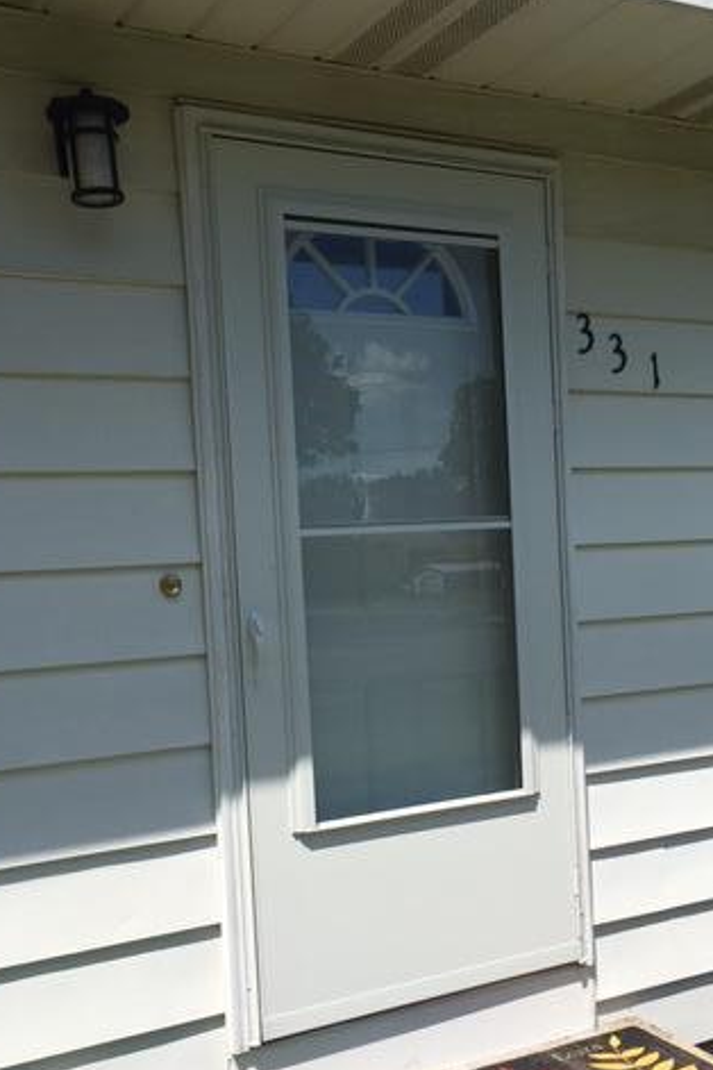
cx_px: 404
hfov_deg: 32.6
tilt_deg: -2.0
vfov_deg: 47.3
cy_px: 607
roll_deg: +3.2
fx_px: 1218
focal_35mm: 41
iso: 25
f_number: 2.2
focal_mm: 4.15
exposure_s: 1/2331
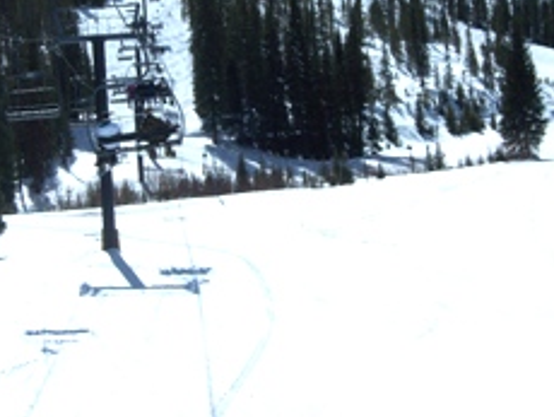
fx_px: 1474
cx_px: 265
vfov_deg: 16.0
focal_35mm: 92
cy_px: 104
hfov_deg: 21.3
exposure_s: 1/854
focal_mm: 8.8
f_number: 7
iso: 64
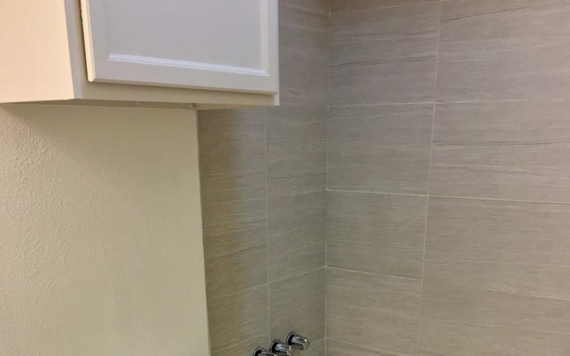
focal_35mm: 42
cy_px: 374
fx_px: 652
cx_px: 290
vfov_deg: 28.2
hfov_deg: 47.2
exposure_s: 1/30
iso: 64
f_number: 2.2
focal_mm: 4.15
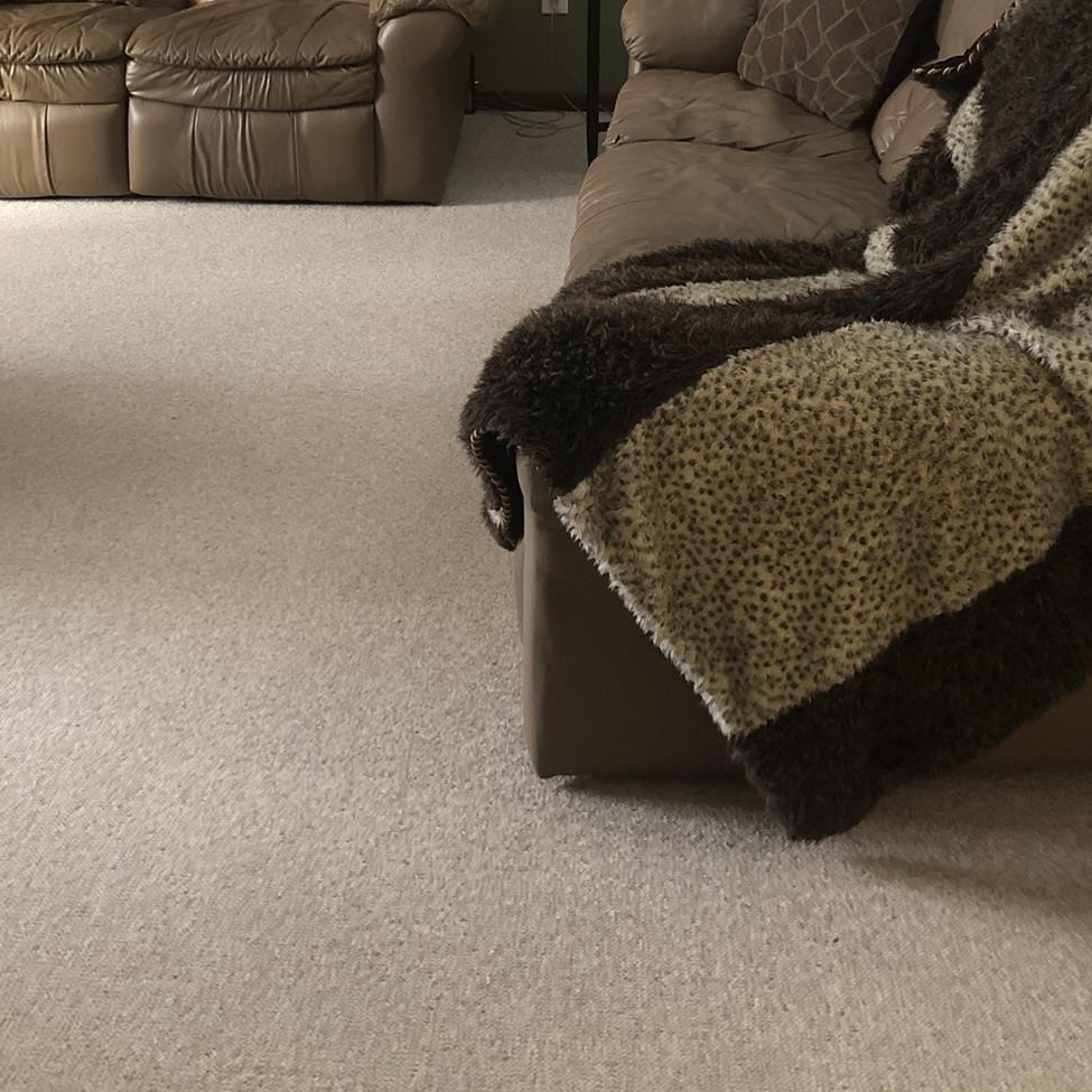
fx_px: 1856
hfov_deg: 32.8
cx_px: 539
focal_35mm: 52
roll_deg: +0.7
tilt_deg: -12.8
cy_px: 10
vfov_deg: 30.6
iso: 64
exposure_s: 1/15
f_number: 1.8
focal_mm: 3.99
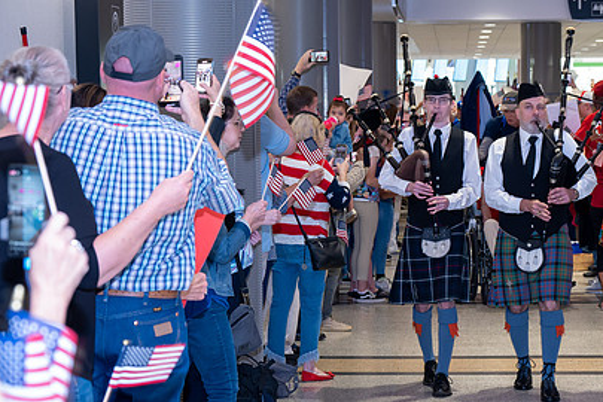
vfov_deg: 13.3
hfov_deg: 19.7
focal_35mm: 103
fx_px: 1725
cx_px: 418
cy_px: 264
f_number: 6
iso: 2500
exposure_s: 1/40
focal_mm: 72
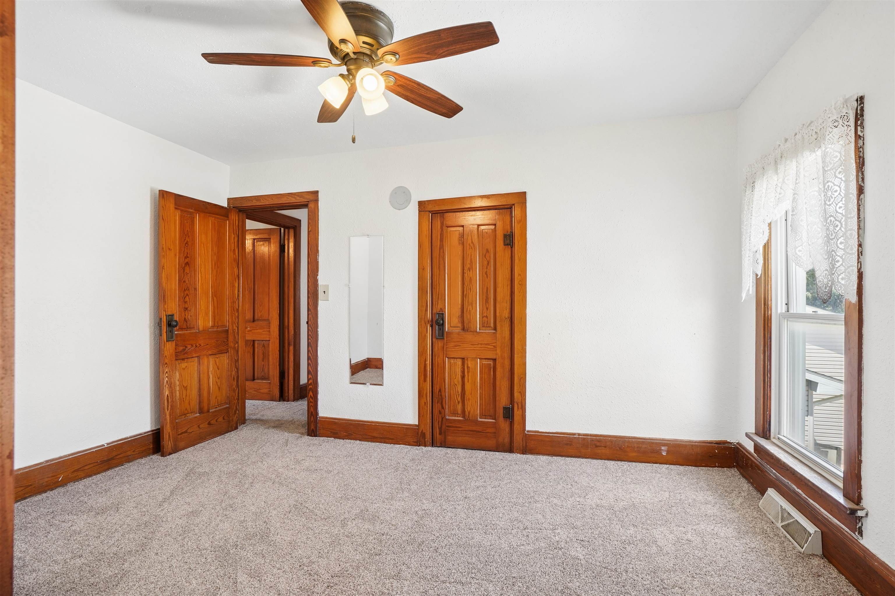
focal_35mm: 17
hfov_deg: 93.3
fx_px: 423
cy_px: 298
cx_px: 448
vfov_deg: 70.4
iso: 400
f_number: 9
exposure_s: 1/25
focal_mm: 17
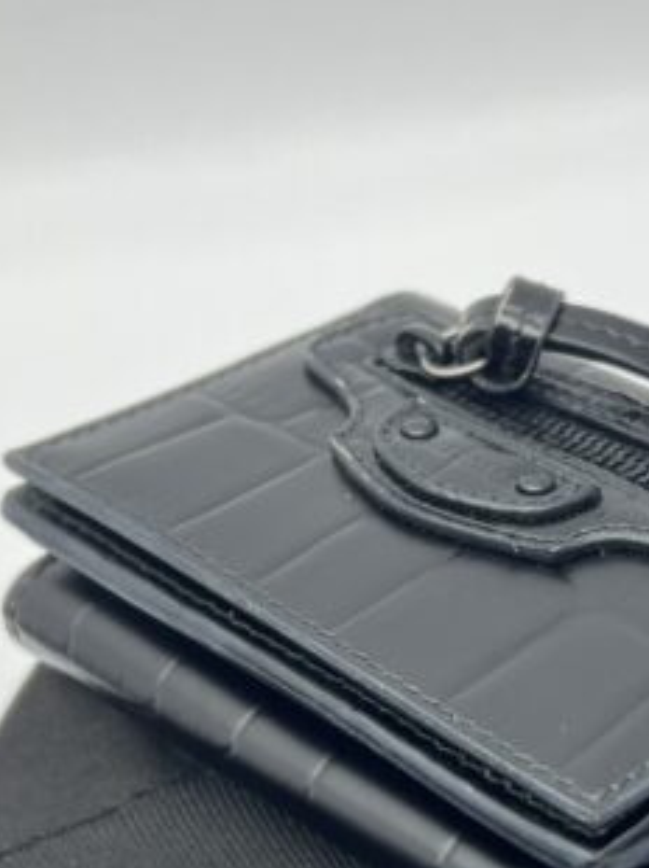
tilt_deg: -50.7
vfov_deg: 22.4
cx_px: 515
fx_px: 2153
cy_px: 714
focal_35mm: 86
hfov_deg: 17.0
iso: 50
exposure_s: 1/100
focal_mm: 5.7
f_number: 1.5
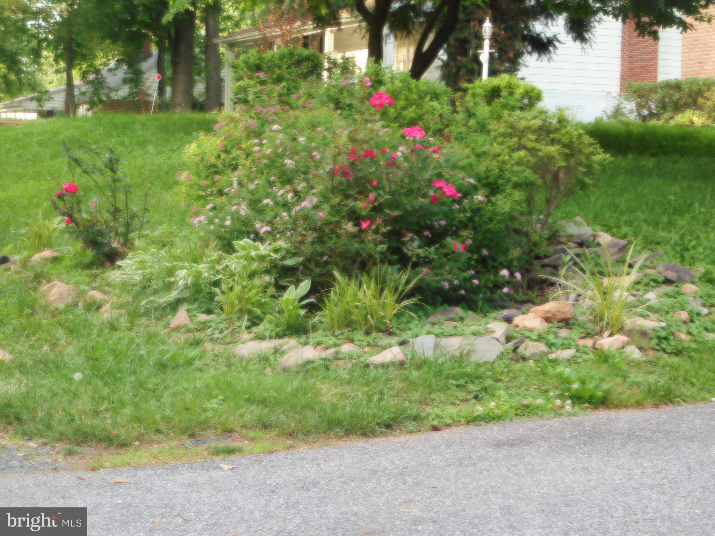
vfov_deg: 16.2
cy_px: 268
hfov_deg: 21.5
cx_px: 358
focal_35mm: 91
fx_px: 1880
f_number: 4.5
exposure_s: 1/50
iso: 125
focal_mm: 16.1
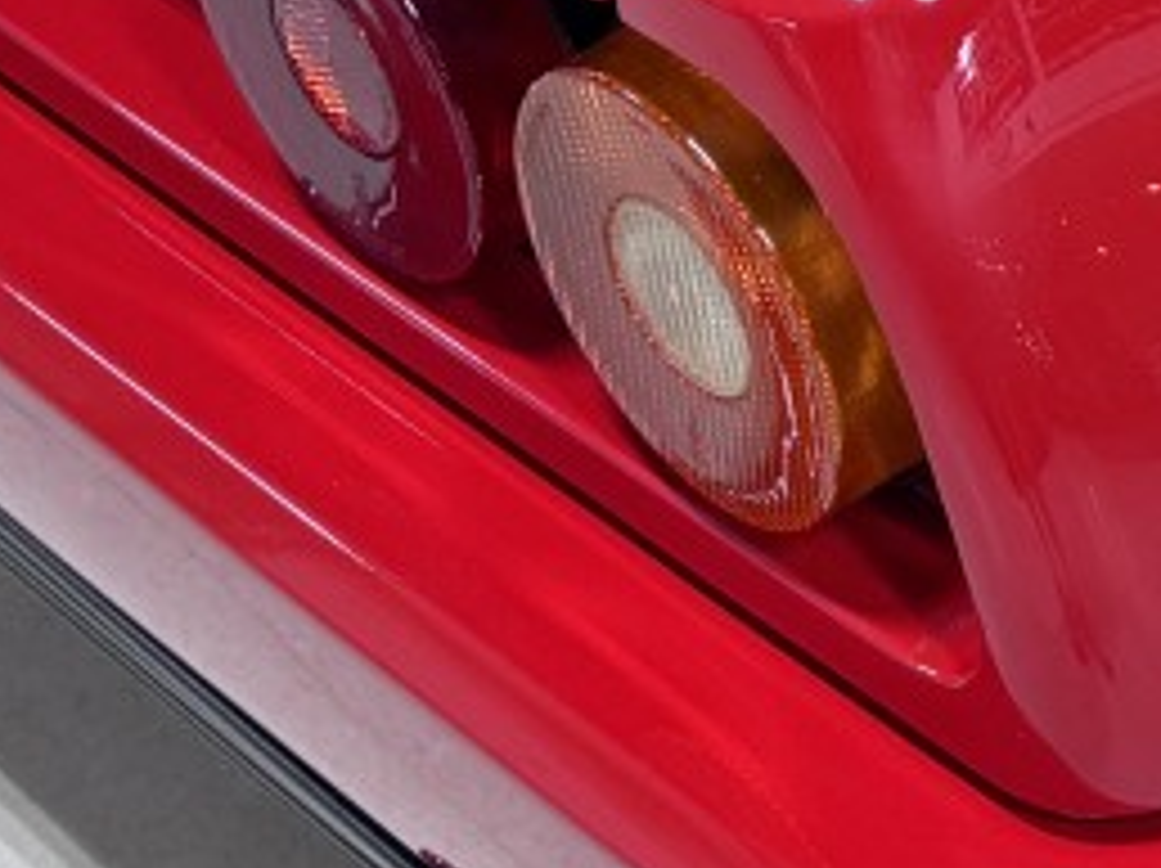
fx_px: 4490
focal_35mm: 134
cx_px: 1773
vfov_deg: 10.6
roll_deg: -0.2
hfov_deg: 13.8
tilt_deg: -31.3
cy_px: -504
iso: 100
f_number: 1.78
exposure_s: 1/60
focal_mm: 6.76
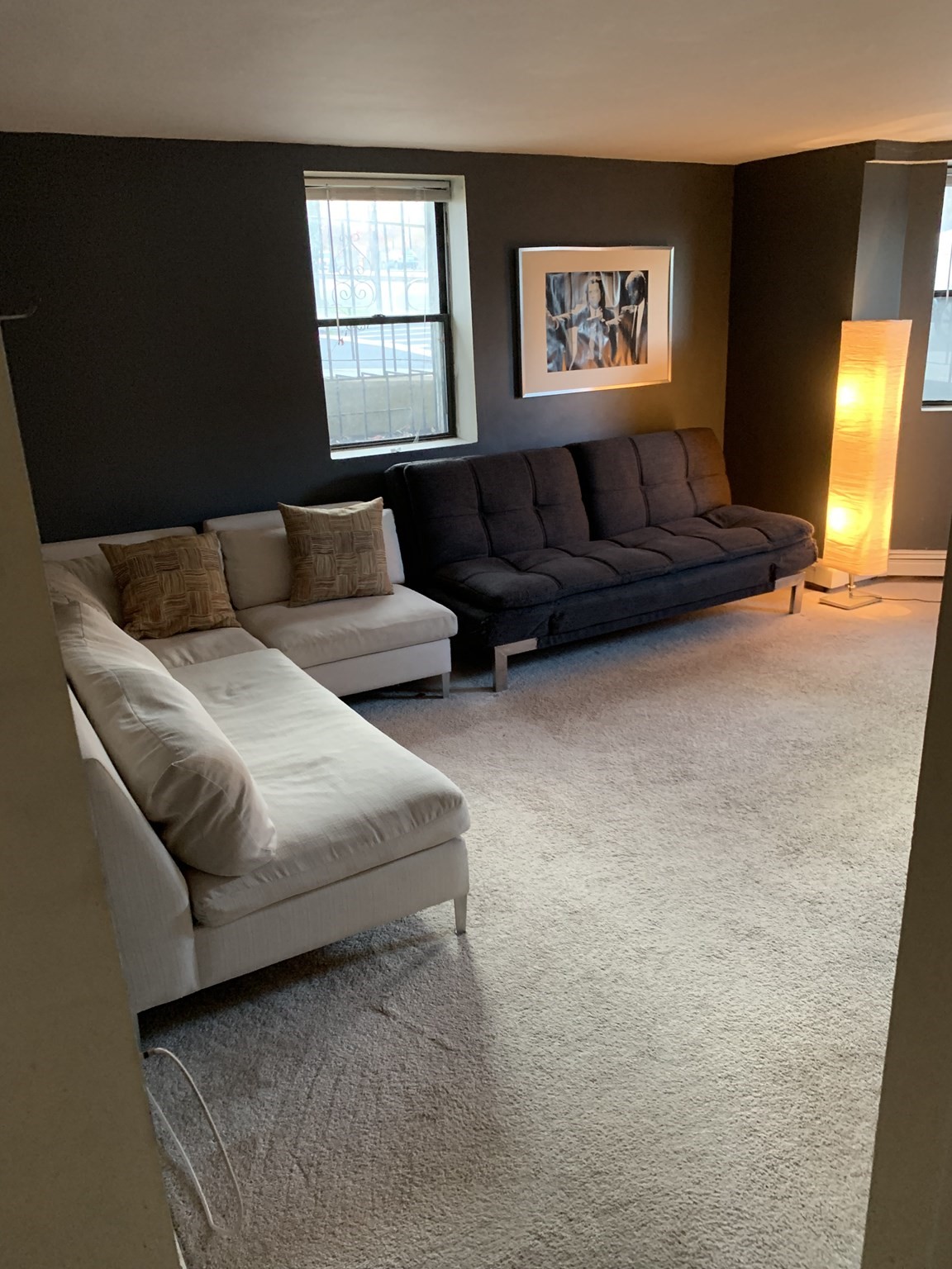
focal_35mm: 26
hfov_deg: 53.1
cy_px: 634
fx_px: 953
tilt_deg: -17.2
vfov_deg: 67.3
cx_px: 476
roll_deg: +2.4
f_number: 1.8
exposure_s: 1/40
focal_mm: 4.25
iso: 400
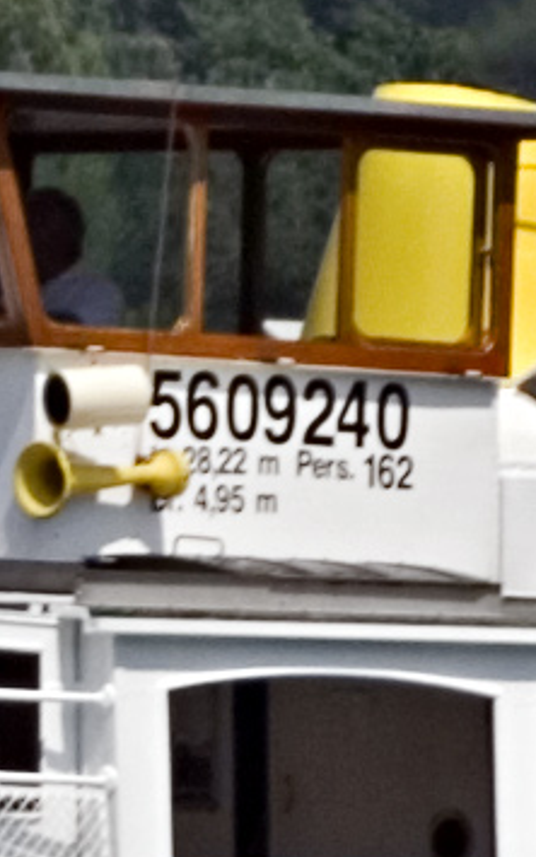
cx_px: 613
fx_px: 35114
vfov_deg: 1.4
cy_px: 640
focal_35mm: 1503
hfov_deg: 0.9
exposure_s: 1/100
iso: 100
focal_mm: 90
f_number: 14
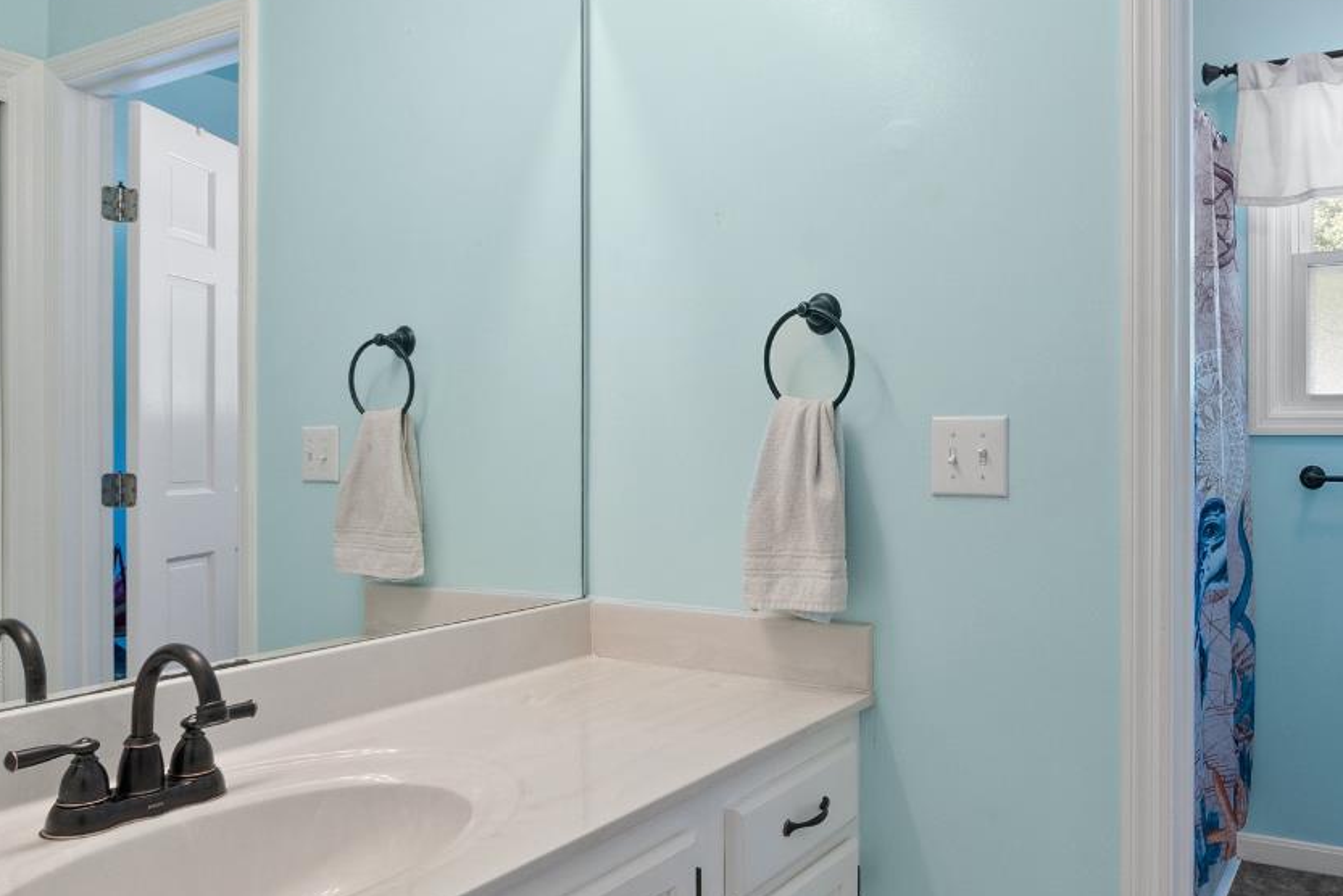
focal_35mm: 27
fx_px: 1008
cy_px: 421
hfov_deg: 65.6
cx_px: 892
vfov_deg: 47.9
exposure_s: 1/10
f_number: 7.1
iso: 400
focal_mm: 10
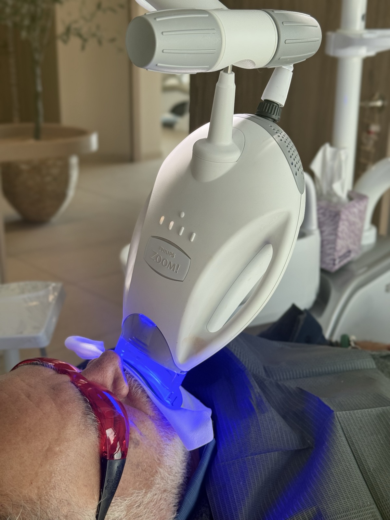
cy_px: 260
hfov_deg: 30.3
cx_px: 195
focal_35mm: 48
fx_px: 721
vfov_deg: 39.7
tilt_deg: -17.5
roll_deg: -1.3
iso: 50
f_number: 1.78
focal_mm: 6.76
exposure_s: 1/193
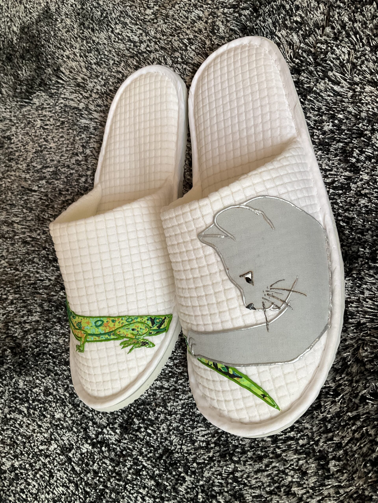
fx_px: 422
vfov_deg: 61.7
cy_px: 252
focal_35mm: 29
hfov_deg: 48.2
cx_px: 189
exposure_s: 1/83
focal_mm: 3
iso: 64
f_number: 1.8
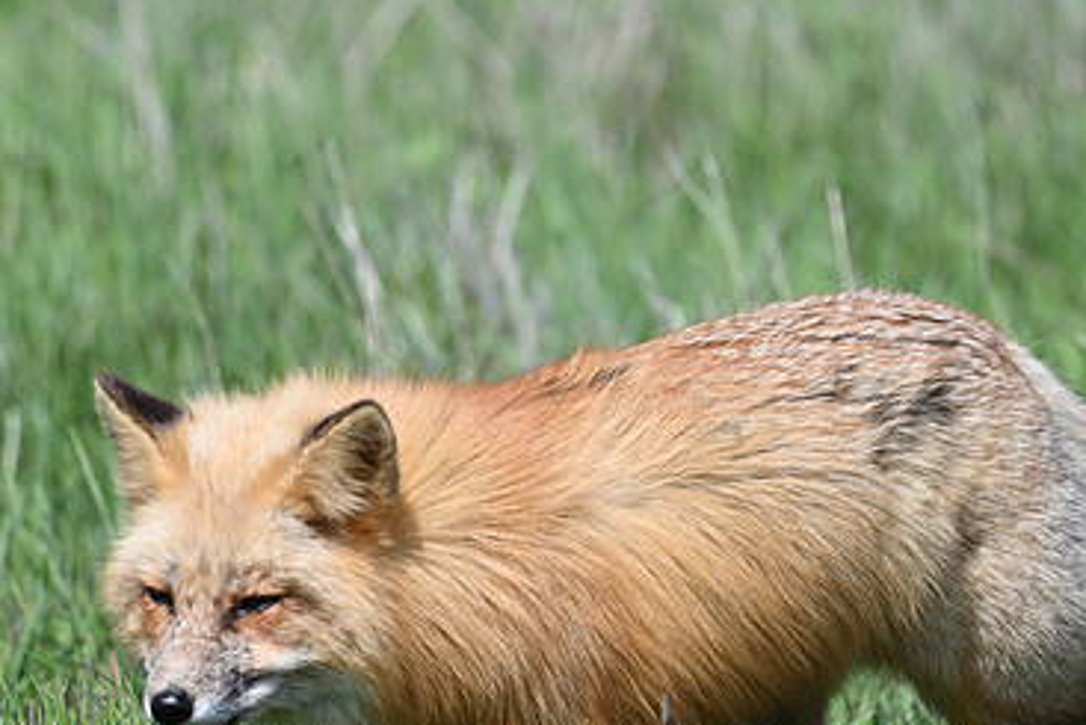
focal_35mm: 947
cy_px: 513
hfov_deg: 2.2
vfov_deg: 1.5
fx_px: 28578
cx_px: 574
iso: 125
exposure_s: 1/500
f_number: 6.3
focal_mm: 600
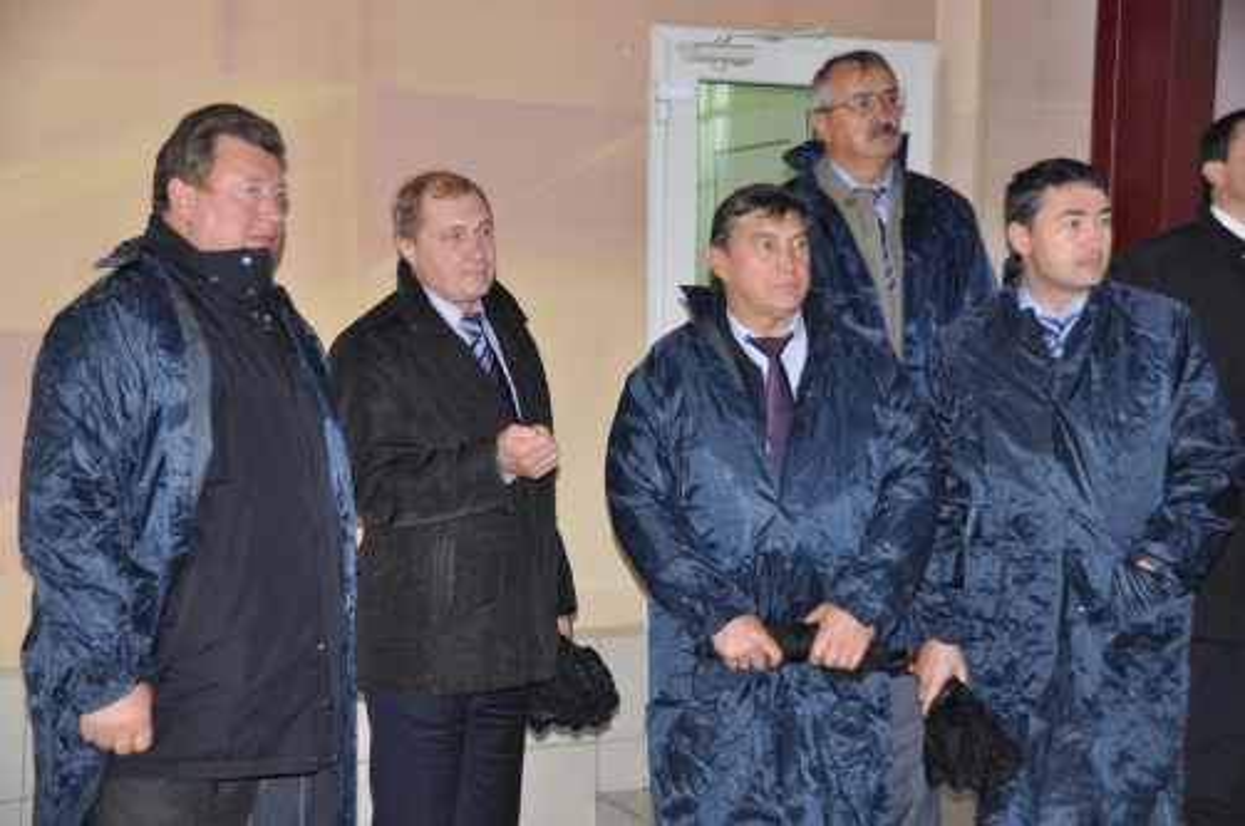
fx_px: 1968
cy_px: 413
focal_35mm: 57
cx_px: 622
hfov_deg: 35.1
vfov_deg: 23.7
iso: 800
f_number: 4.2
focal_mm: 38
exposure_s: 1/60
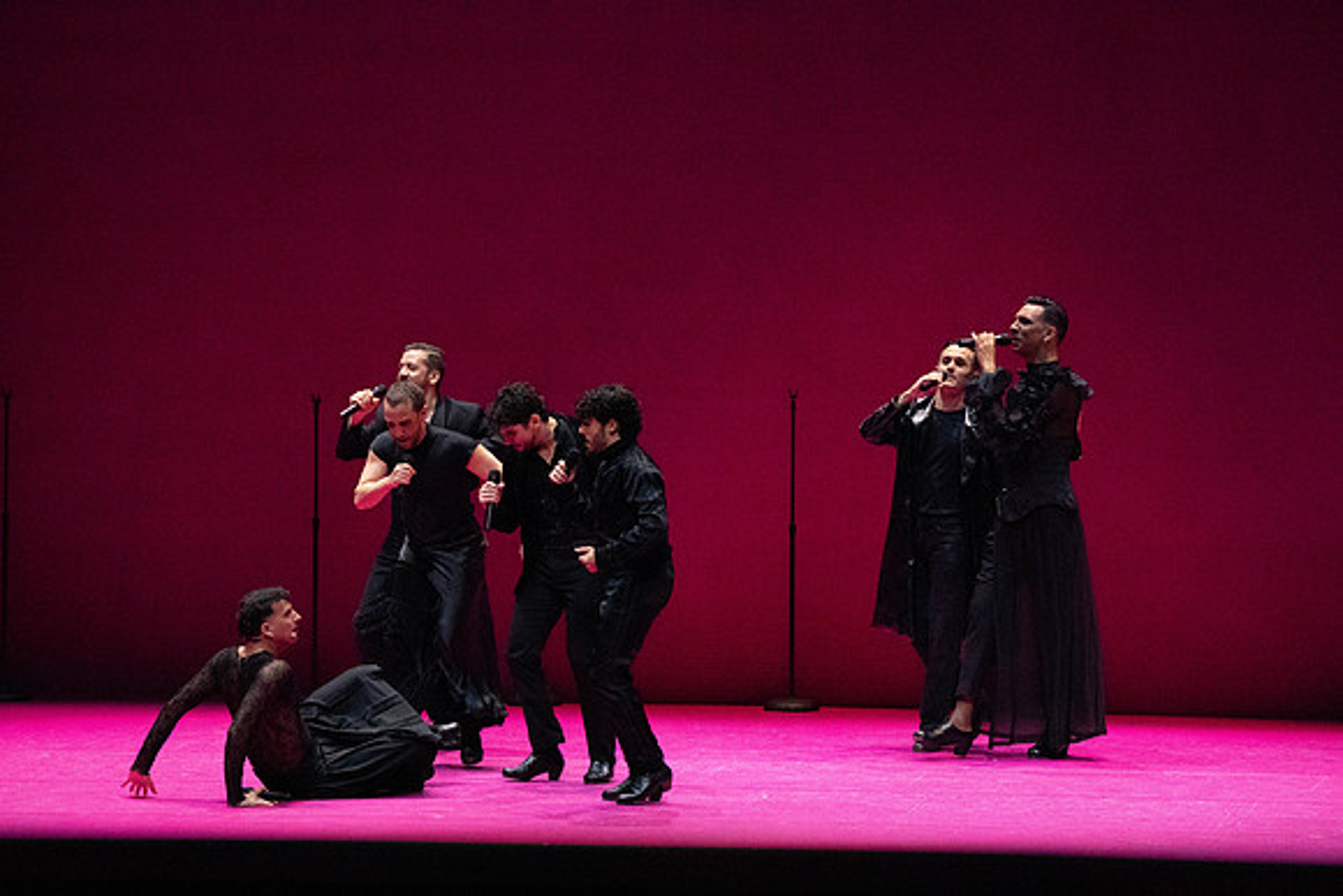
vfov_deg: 5.8
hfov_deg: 8.6
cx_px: 672
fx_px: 8880
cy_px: 448
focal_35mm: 238
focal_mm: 238
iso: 25600
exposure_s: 1/400
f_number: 10
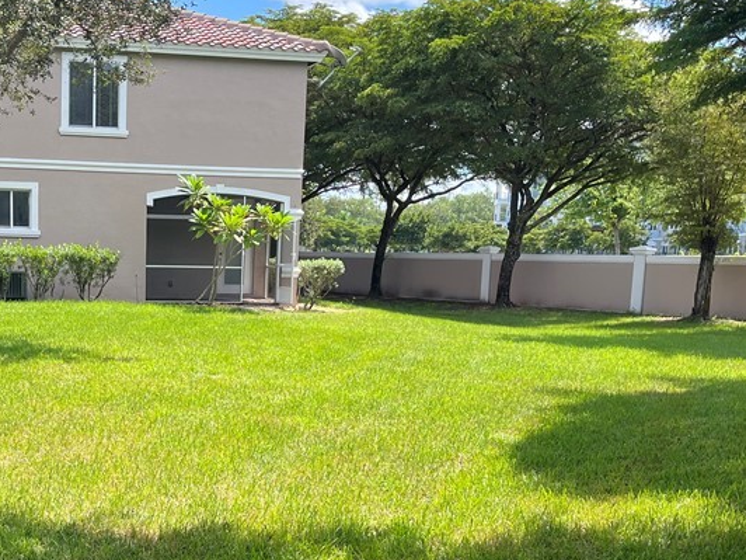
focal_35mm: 50
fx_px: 1078
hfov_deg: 36.9
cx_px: 154
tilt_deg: -9.2
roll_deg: -0.2
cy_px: 411
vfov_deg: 28.7
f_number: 1.6
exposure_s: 1/913
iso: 50
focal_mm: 5.1
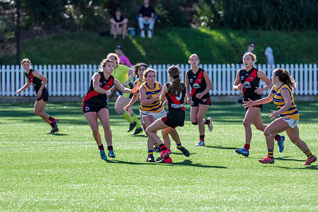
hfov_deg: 4.1
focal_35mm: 499
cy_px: 109
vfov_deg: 2.8
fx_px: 4405
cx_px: 155
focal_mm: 460
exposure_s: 1/1600
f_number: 8
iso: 800
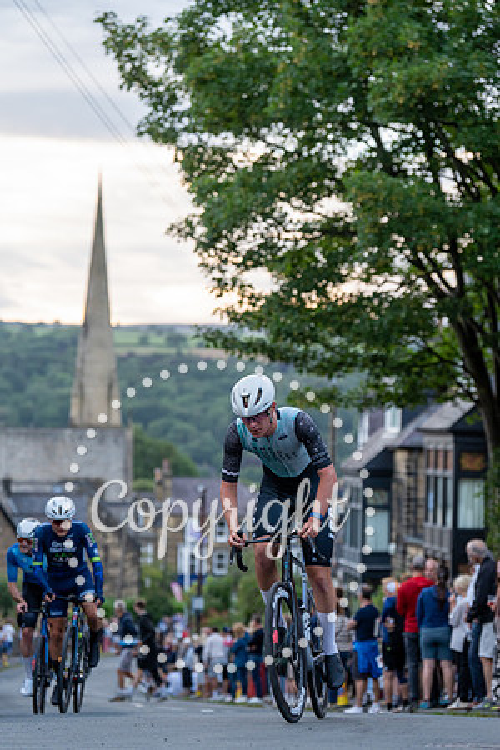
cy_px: 375
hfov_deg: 13.0
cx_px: 250
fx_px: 2187
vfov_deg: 19.5
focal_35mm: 105
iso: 1250
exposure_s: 1/640
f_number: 3.2
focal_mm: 105
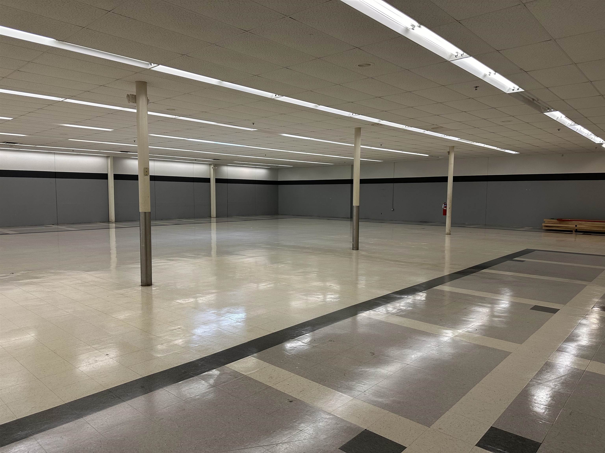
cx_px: 302
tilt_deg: -4.3
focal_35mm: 24
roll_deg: +0.0
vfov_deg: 56.8
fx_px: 419
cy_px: 226
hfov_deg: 71.6
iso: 160
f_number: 1.78
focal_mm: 6.86
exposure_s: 1/120
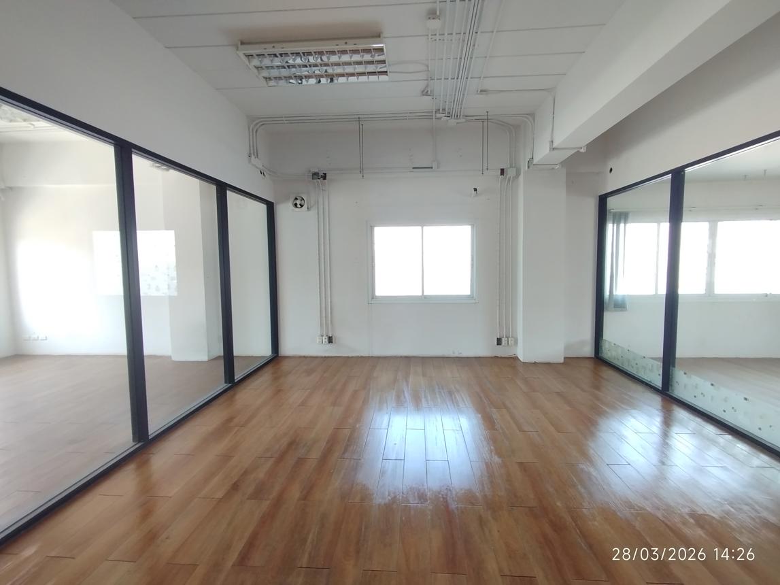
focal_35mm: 15
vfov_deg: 81.7
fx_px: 338
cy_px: 292
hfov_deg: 98.2
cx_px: 390
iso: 64
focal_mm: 1.65
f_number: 2.2
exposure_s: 1/33
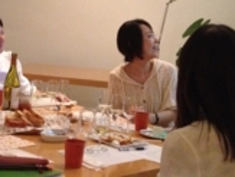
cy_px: 22
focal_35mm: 75
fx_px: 510
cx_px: 46
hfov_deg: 25.5
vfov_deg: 19.4
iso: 500
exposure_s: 1/15
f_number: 2.4
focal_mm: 4.28
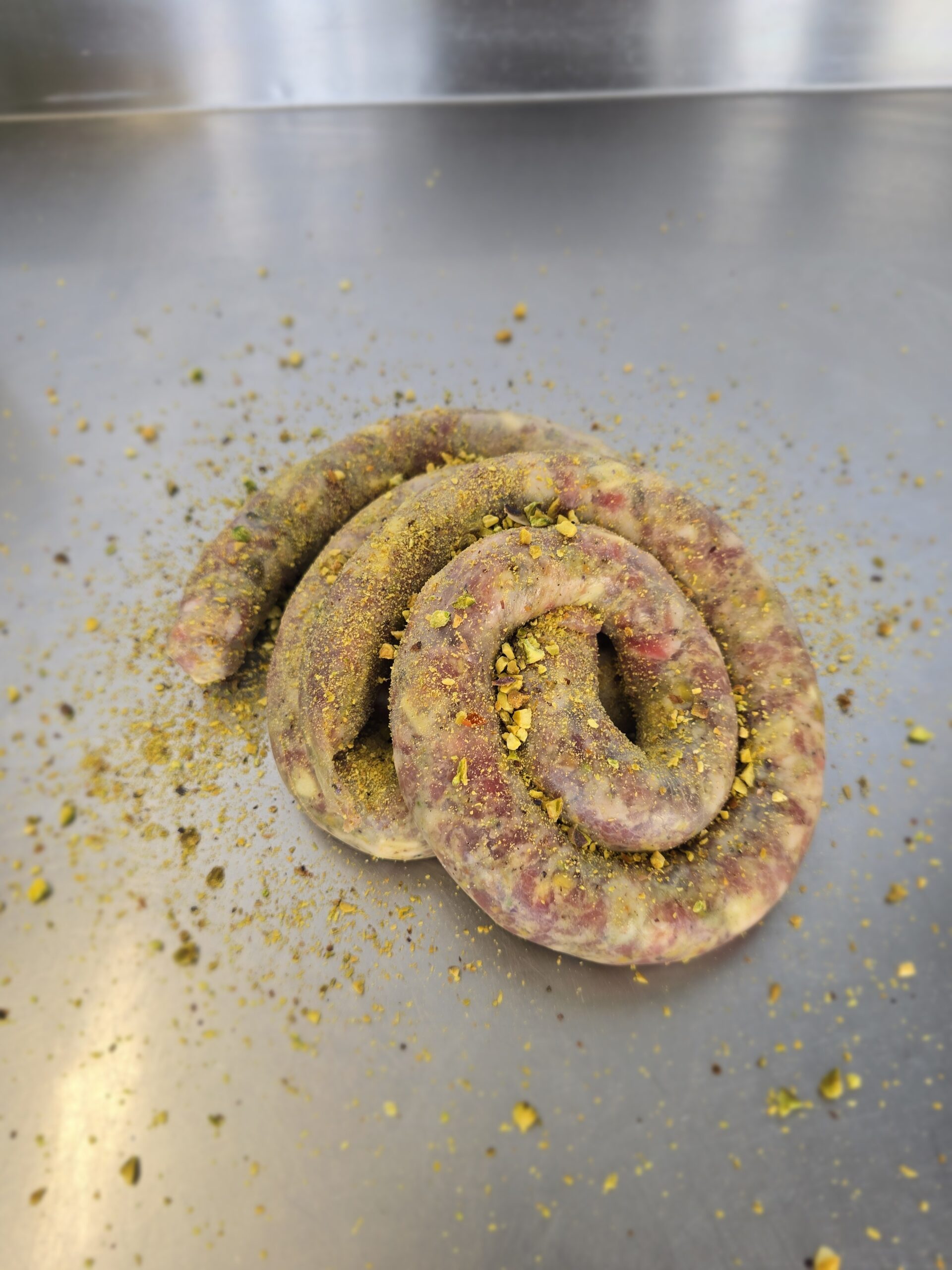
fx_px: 843
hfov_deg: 58.9
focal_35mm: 23
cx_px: 476
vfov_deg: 73.9
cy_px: 635
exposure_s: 1/50
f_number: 1.7
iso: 40
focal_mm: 6.3
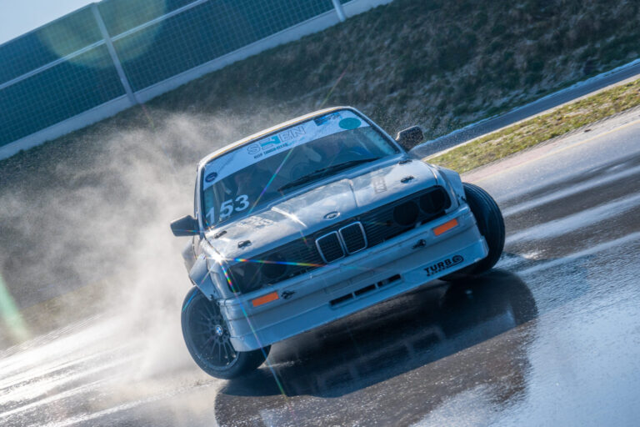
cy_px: 214
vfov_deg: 16.6
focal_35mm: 82
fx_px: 1467
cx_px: 320
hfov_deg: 24.6
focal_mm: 55
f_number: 5
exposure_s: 1/1250
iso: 100
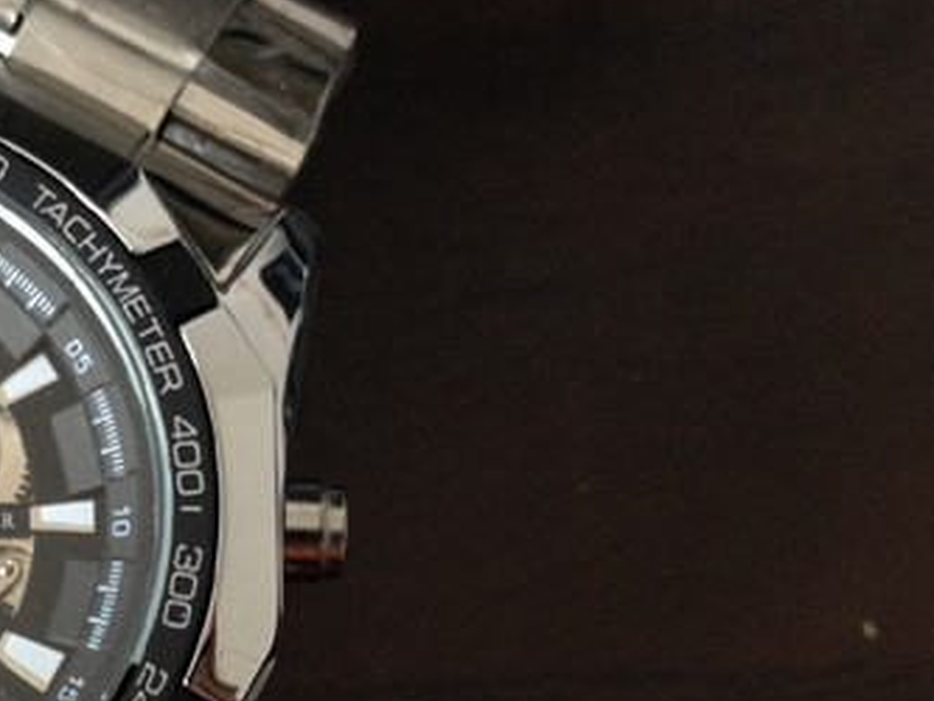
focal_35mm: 84
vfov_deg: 17.4
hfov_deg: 22.0
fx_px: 2267
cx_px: -101
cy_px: 594
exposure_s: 1/20
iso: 125
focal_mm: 4.28
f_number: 2.4
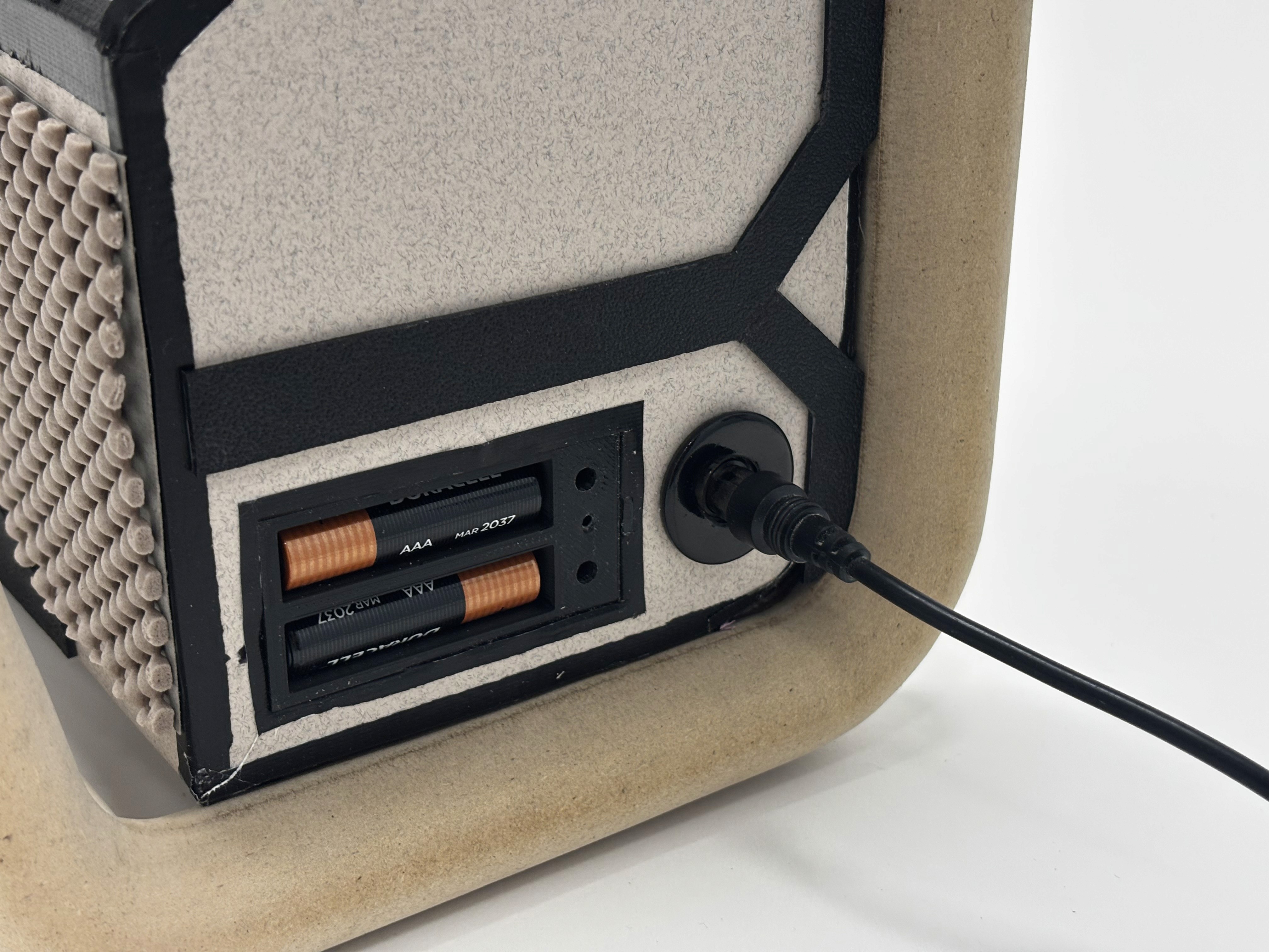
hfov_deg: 36.8
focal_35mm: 52
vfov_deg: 28.0
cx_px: 634
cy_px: 476
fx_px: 1906
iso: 80
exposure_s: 1/60
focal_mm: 5.96
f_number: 1.6
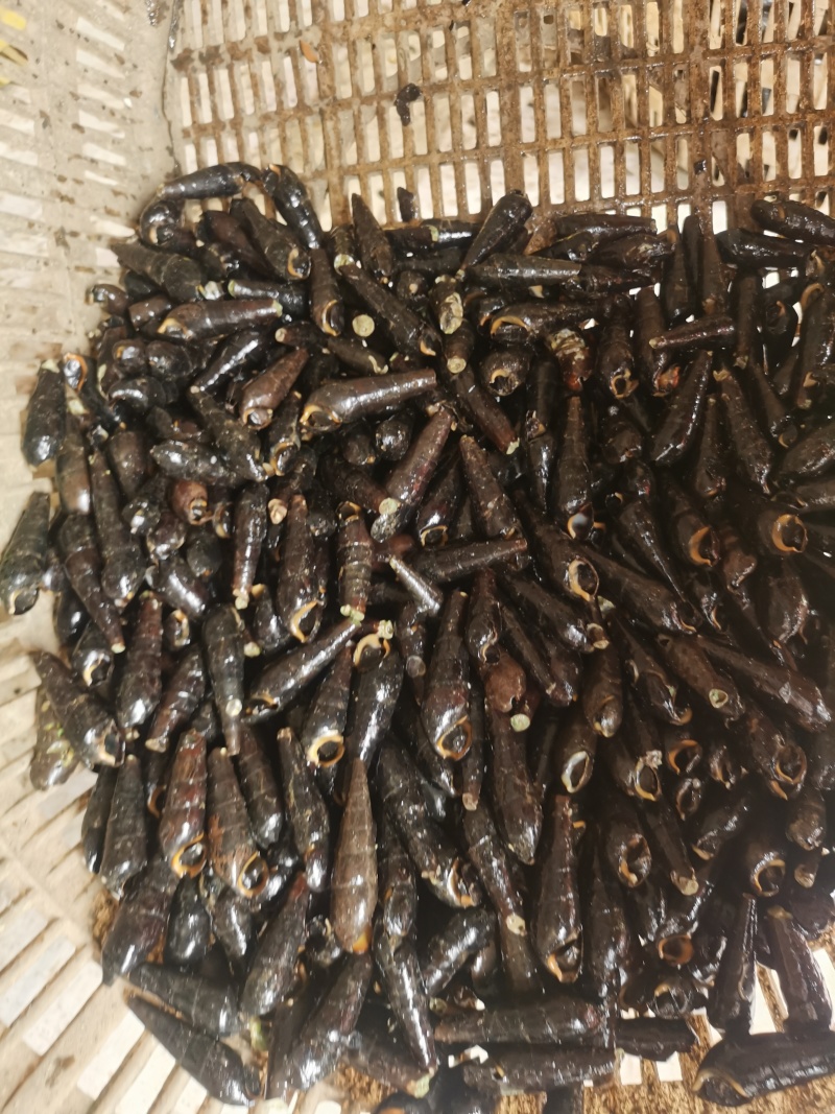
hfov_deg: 51.3
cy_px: 557
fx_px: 869
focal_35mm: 27
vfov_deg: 65.3
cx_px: 418
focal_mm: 5.58
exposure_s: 1/100
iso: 200
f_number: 1.8
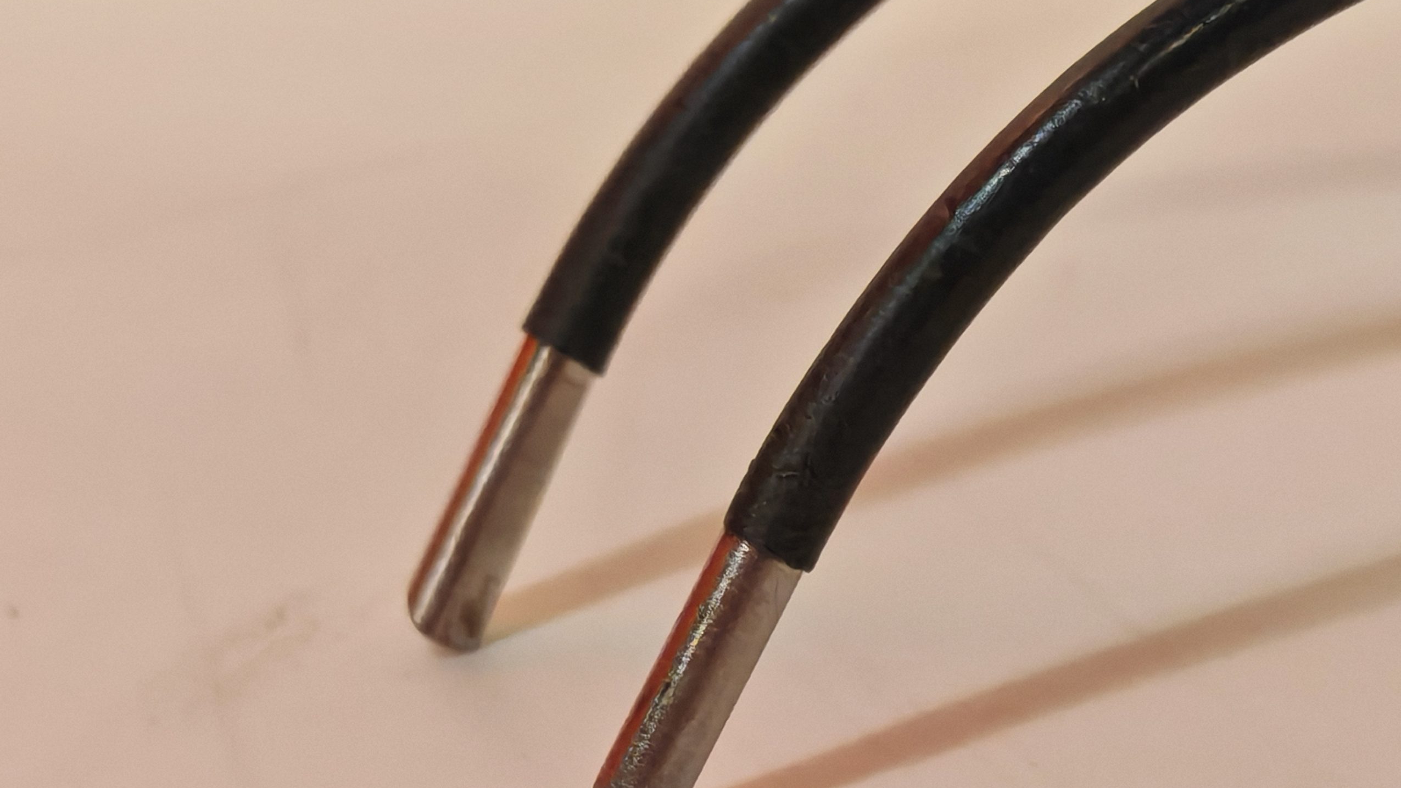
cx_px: 699
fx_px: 5647
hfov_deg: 14.1
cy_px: 478
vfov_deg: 8.0
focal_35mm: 152
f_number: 2
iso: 320
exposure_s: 1/100
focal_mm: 6.83
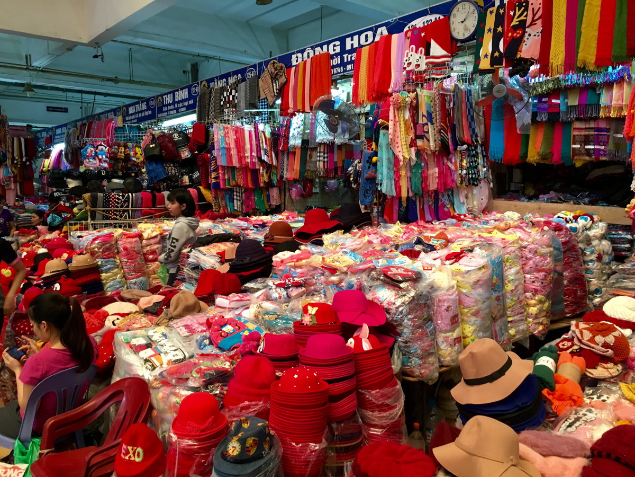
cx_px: 318
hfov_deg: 61.7
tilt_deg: -4.3
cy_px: 238
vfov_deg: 48.2
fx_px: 532
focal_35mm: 29
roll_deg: -0.3
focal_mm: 4.15
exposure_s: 1/33
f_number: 2.2
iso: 125
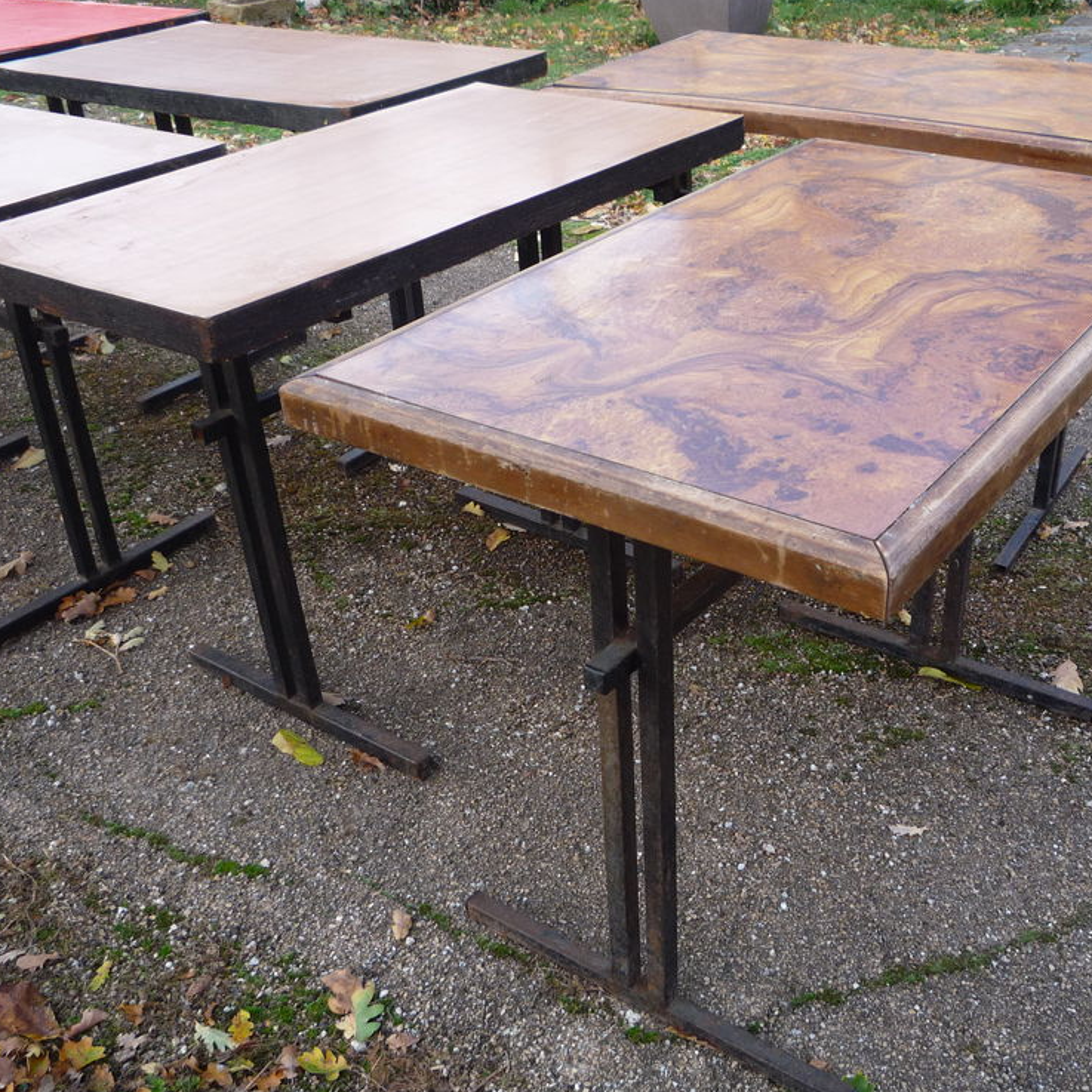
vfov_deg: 46.0
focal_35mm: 36
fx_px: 1285
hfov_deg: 45.8
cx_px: 655
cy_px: 550
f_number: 3.3
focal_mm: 5.2
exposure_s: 1/100
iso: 100
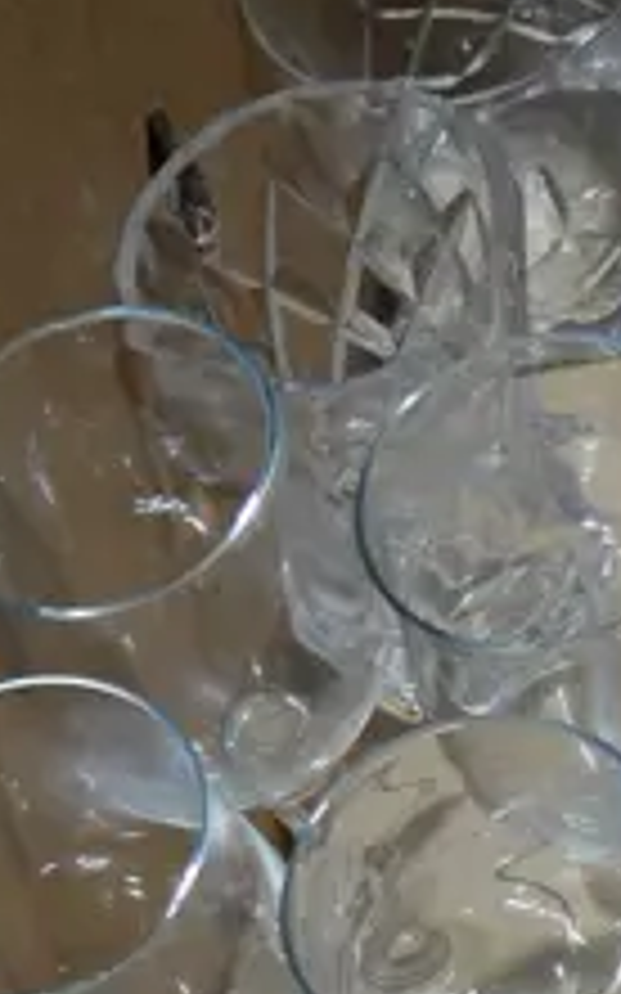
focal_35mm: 167
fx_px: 4525
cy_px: 1187
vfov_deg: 12.3
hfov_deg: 7.5
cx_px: 1318
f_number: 4
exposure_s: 1/80
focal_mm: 17
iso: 200
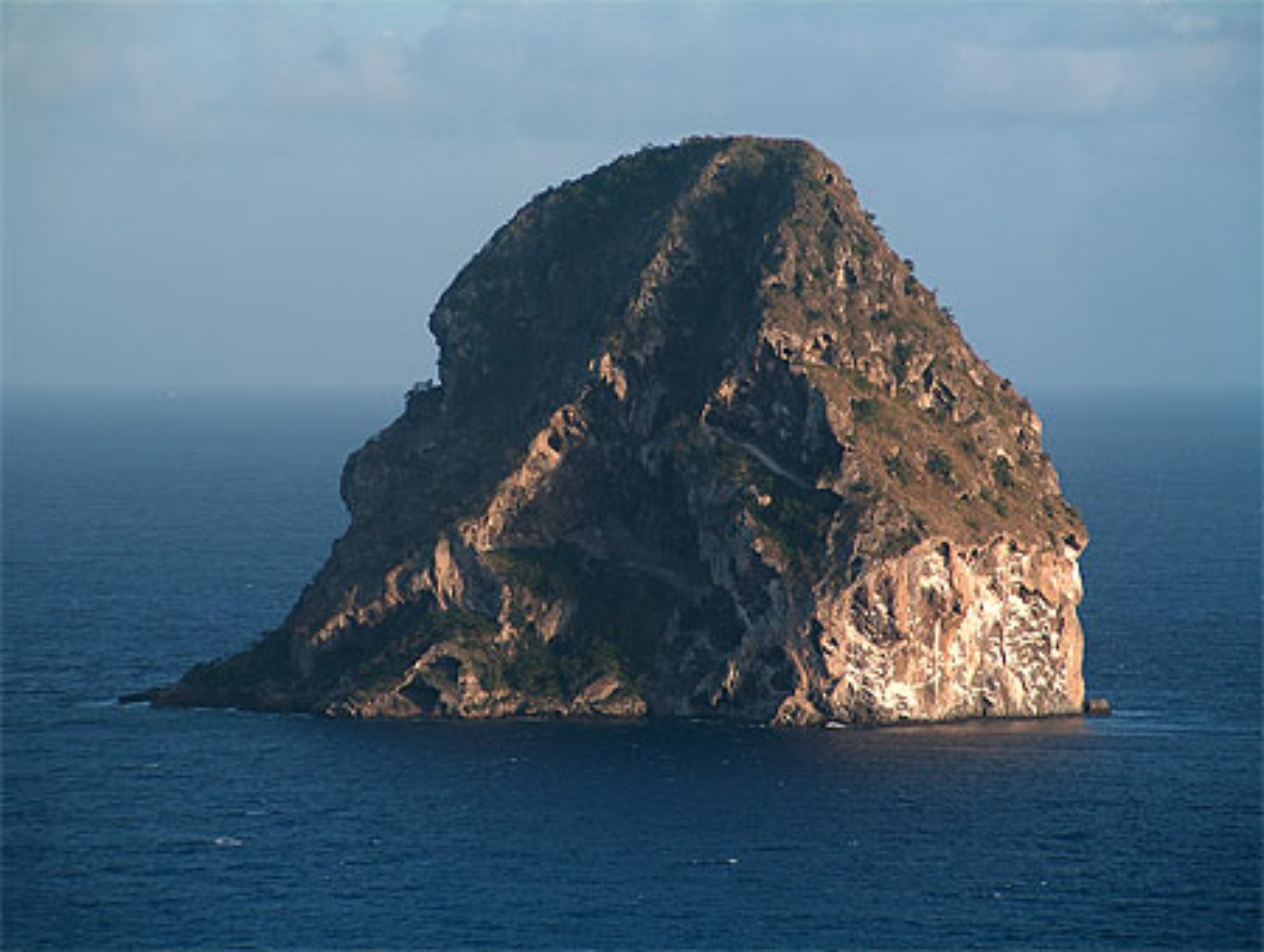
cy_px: 476
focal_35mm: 218
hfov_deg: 9.1
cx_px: 632
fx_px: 7973
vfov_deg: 6.8
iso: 114
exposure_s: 1/439
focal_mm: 44.63
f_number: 3.1
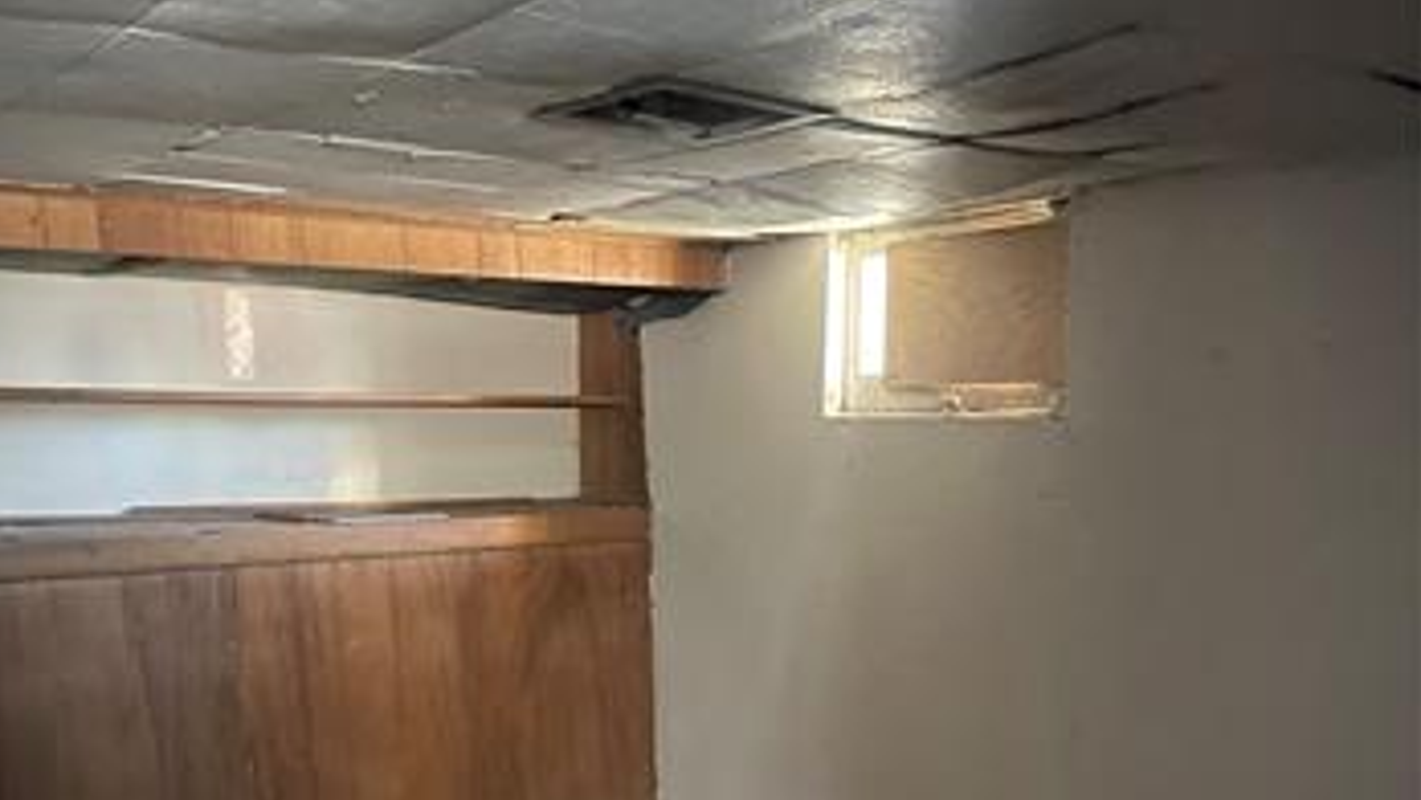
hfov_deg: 51.6
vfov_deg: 28.2
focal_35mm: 39
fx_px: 1470
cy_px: 837
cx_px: 692
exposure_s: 1/24
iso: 1000
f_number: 1.6
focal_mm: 4.2
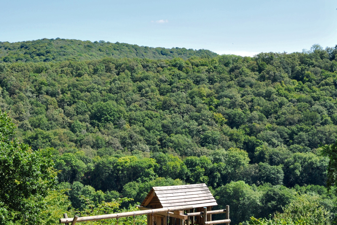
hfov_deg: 26.6
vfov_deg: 17.9
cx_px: 133
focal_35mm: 76
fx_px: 711
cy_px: 146
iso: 200
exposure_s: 1/250
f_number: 8
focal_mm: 32
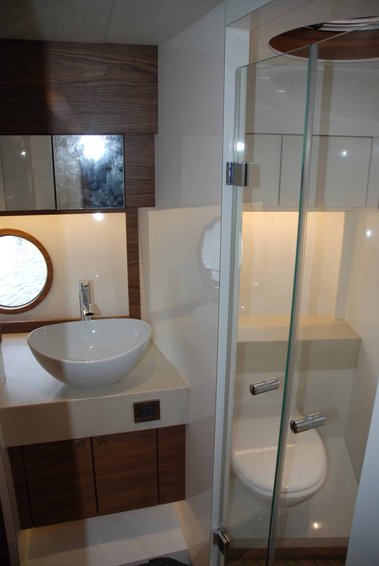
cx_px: 190
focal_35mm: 27
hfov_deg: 48.1
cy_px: 283
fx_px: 425
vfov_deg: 67.3
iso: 200
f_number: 3.5
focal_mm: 18
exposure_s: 1/60
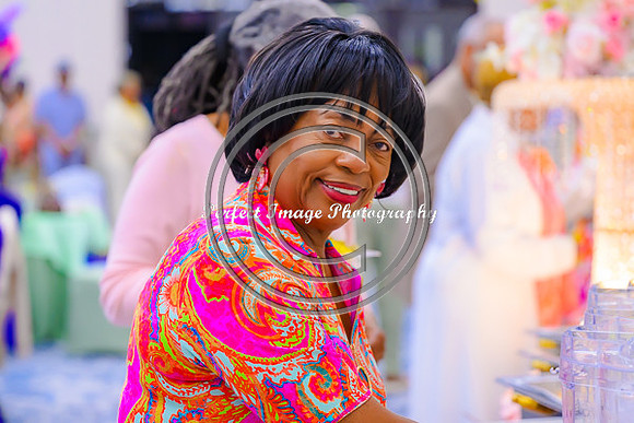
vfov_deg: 13.0
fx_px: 1850
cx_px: 317
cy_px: 212
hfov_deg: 19.5
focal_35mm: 105
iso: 720
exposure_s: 1/100
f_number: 2.8
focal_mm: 70
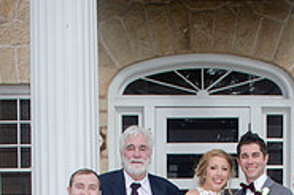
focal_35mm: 94
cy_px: 301
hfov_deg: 21.6
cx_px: 207
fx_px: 767
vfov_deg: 13.6
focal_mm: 20
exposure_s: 1/250
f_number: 9
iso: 100
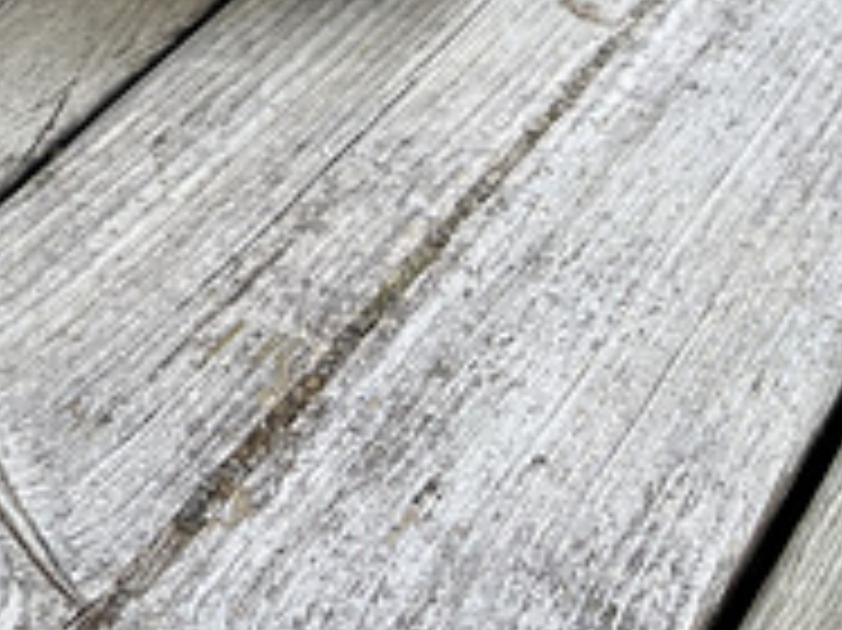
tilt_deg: -33.0
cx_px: -405
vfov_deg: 15.8
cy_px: -158
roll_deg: -1.0
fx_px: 2163
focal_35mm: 89
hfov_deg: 19.4
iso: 50
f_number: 1.6
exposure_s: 1/399
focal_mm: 5.1
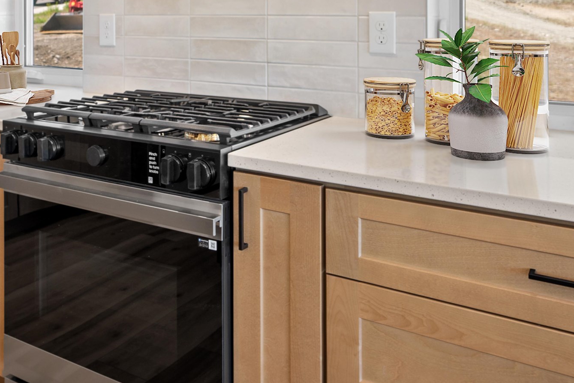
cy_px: 9
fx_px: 640
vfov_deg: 31.1
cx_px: 168
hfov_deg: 47.1
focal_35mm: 40
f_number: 8
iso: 100
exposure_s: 1
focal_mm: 17.5
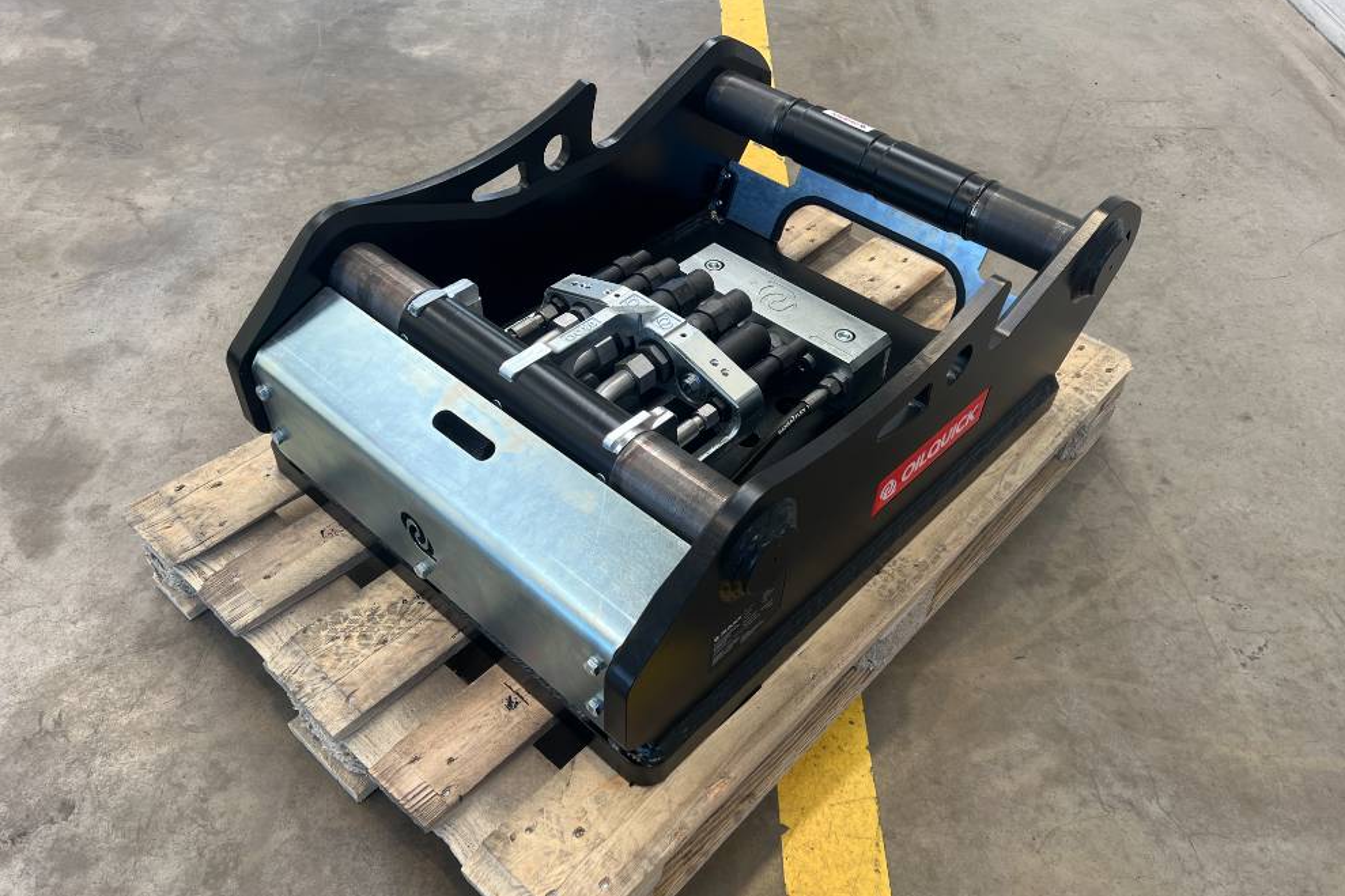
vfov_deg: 46.4
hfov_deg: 65.5
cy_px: 470
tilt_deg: -45.9
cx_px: 653
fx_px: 1046
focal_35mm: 28
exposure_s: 1/239
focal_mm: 5.7
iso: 40
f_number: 1.5
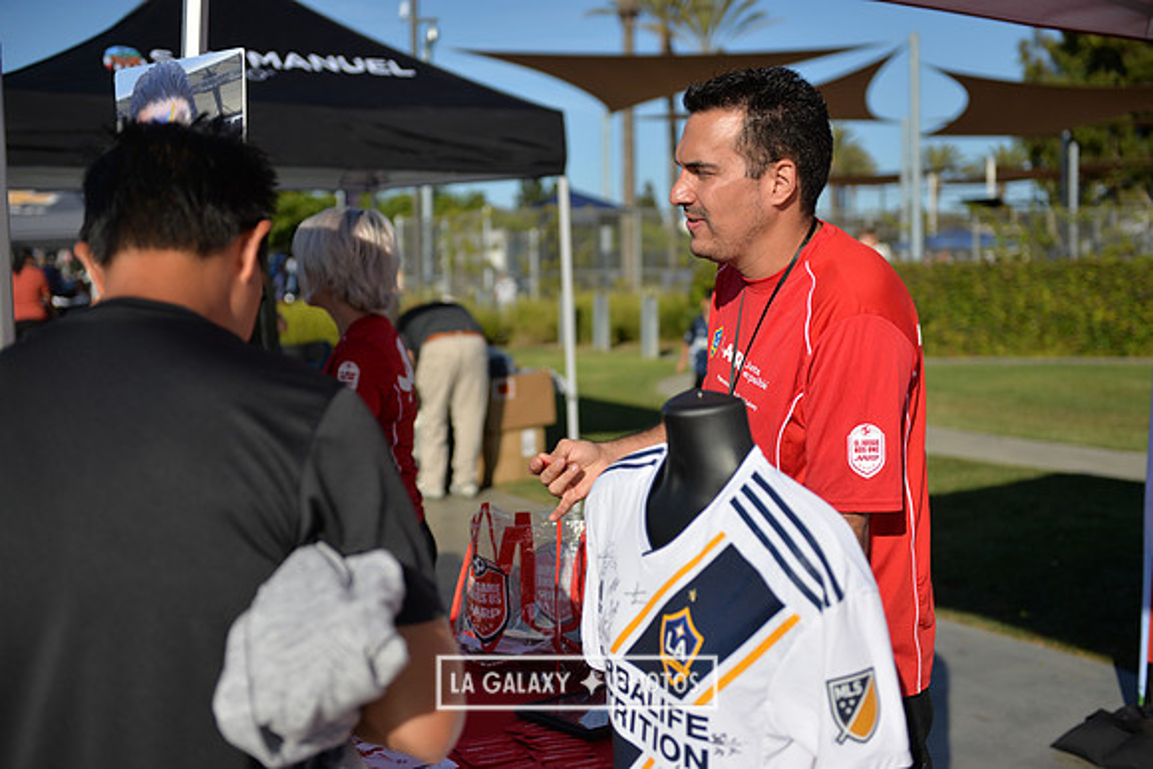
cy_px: 384
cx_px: 576
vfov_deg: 28.1
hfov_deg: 41.1
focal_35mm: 48
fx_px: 1538
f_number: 2.8
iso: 100
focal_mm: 48
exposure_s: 1/3200
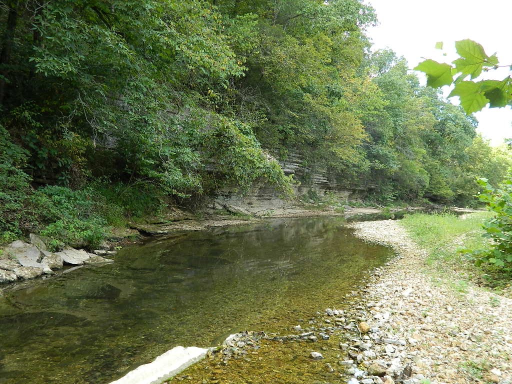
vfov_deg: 45.4
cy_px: 192
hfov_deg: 58.4
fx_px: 459
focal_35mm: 31
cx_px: 256
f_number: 3.2
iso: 80
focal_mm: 5.6
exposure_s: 1/60
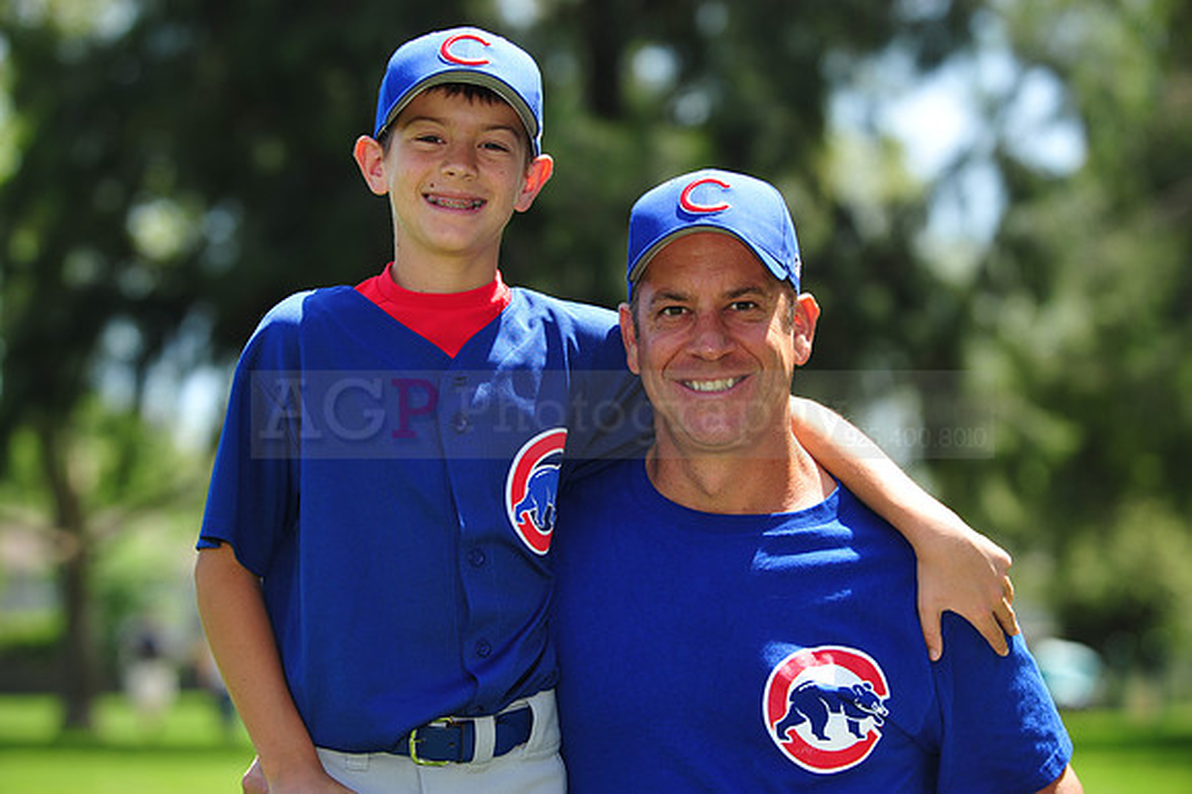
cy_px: 397
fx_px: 5129
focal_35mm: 155
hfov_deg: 13.3
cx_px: 596
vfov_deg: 8.8
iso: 200
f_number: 5.6
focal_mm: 155
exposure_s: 1/400
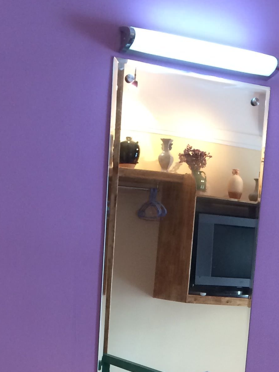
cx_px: 193
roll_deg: -3.3
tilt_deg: -12.6
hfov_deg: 18.6
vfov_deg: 22.8
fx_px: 849
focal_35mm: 79
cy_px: 444
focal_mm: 4.15
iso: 125
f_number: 2.2
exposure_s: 1/30
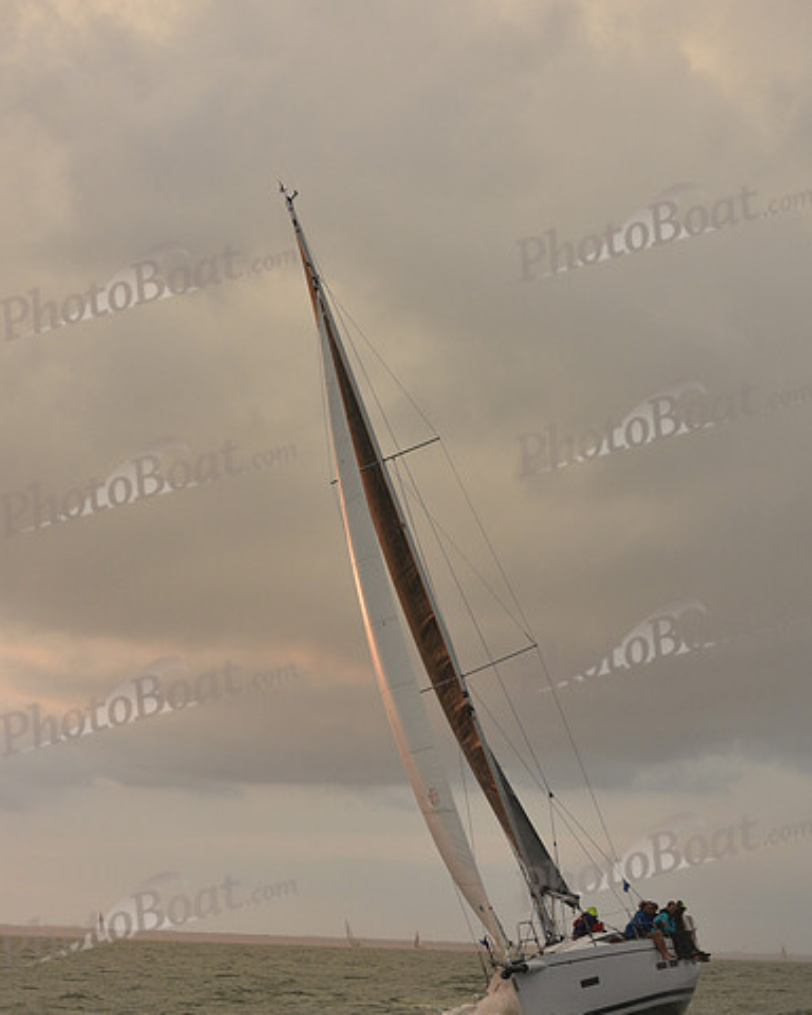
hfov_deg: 18.1
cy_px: 562
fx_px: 2553
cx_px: 407
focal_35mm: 85
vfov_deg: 22.5
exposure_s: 1/500
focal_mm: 75
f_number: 5.6
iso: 400
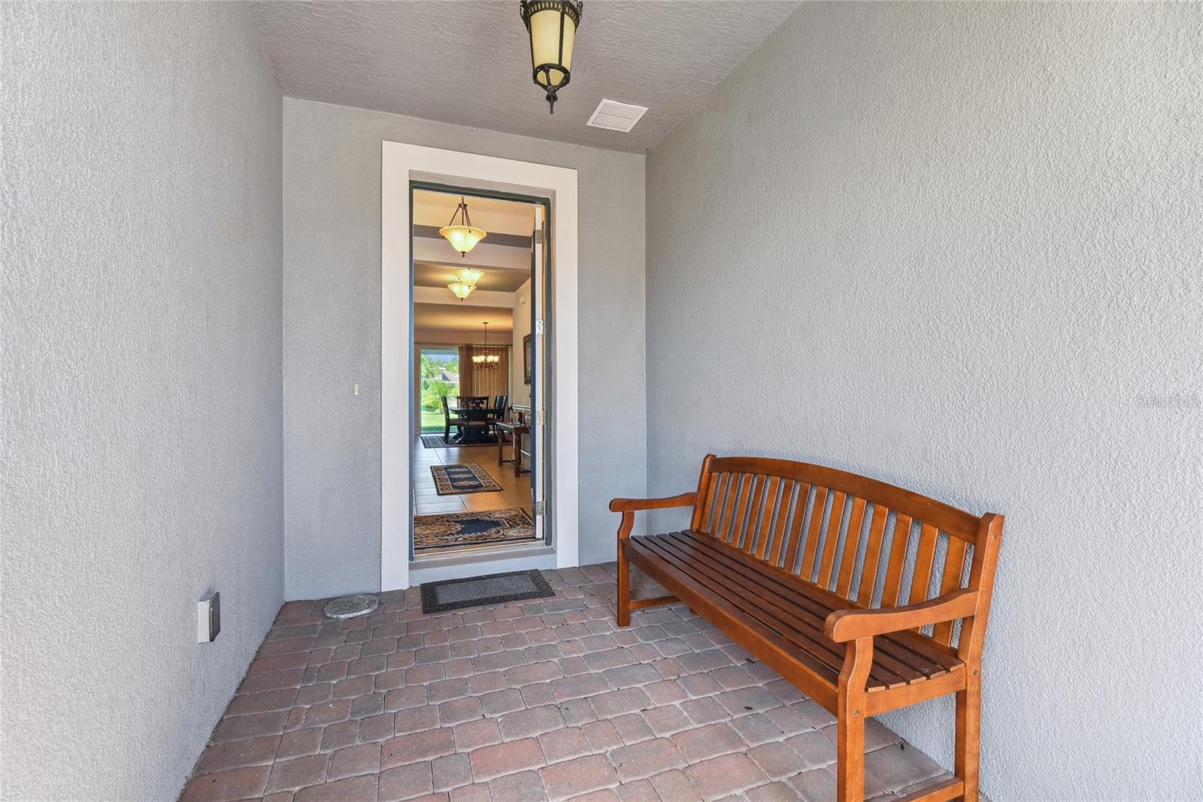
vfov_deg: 77.3
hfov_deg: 100.4
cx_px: 602
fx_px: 501
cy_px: 401
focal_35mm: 15
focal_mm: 10
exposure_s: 1/20
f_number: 7.1
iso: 100
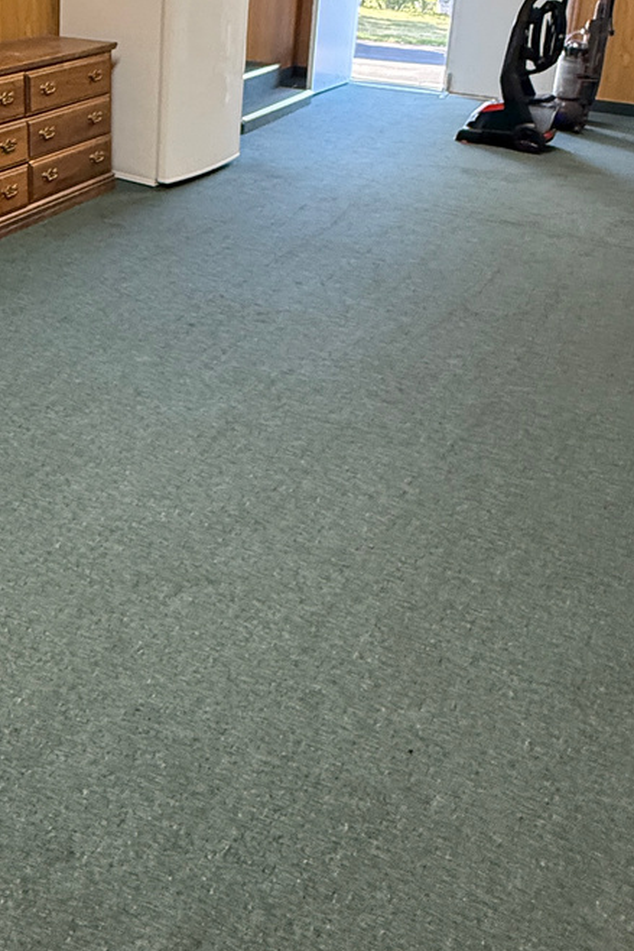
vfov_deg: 51.4
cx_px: 46
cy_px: 158
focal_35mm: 34
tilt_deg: -13.5
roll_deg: -1.1
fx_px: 898
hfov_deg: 36.2
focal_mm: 2.22
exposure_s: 1/120
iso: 500
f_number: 2.2
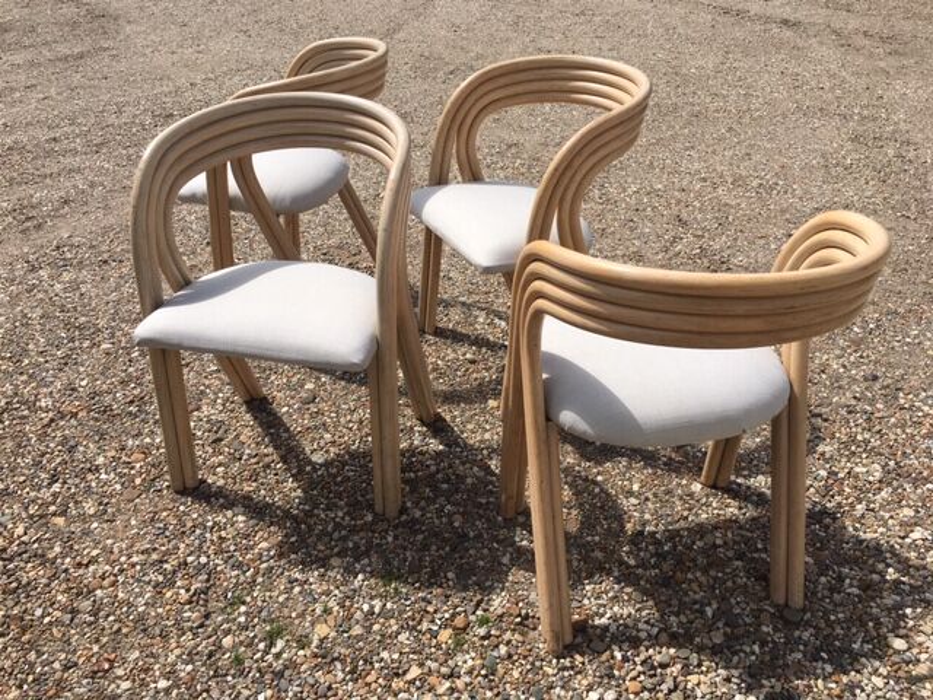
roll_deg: -0.2
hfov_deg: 61.7
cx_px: 466
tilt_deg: -32.3
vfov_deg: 48.2
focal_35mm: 29
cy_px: 350
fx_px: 782
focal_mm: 4.15
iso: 25
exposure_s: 1/2331
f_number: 2.2
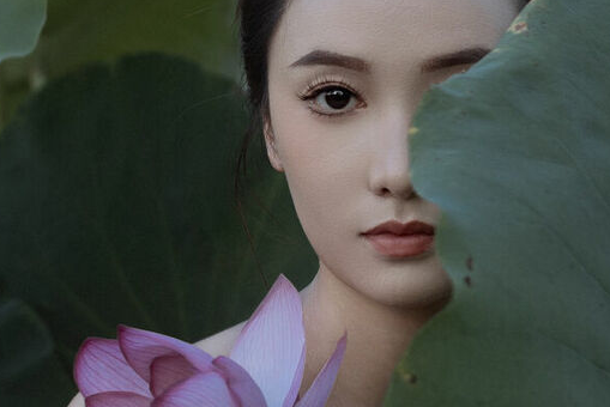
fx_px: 6815
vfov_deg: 3.4
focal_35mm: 402
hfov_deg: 5.1
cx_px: 333
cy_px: 564
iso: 320
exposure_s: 1/500
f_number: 4
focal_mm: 130
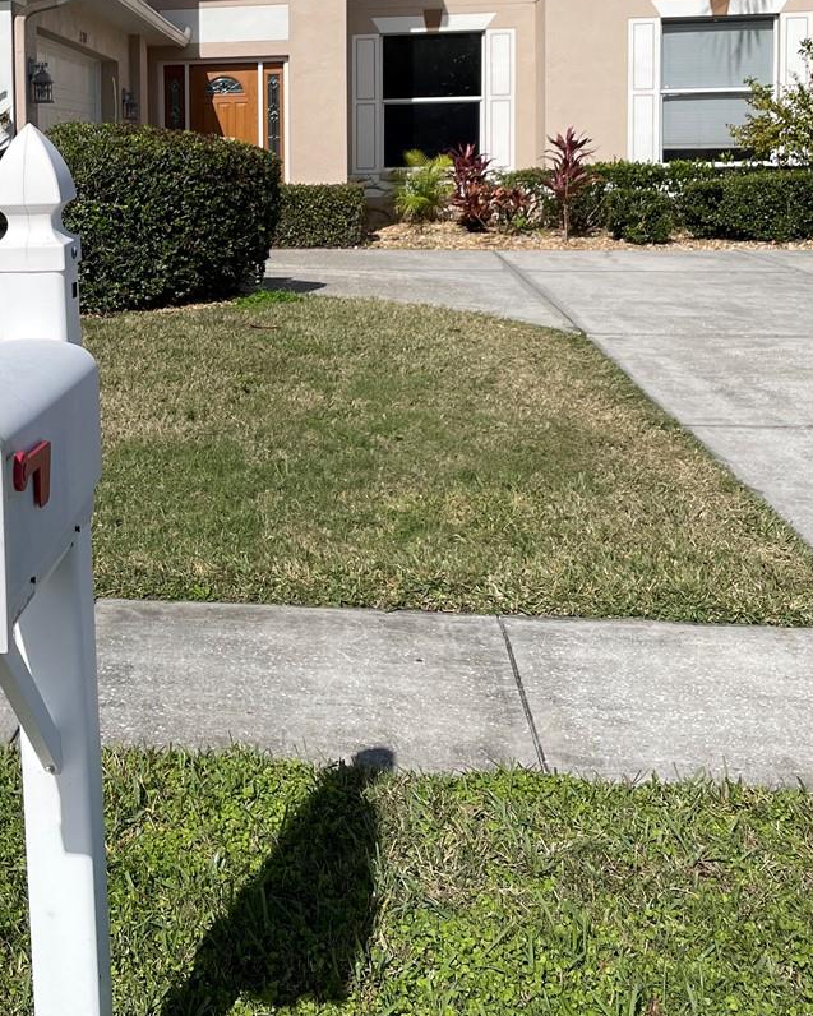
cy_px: 277
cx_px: 61
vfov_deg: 36.0
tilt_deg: -2.9
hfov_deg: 28.4
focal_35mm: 51
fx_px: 1534
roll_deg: +1.0
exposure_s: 1/6897
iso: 32
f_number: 1.6
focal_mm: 4.2
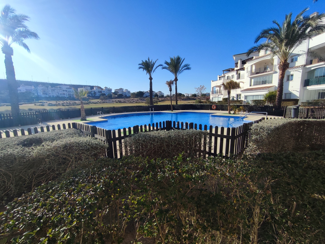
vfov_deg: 78.2
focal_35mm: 16
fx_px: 150
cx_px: 162
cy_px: 122
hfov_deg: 94.5
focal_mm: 1.65
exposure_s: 1/1748
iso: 50
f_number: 2.2
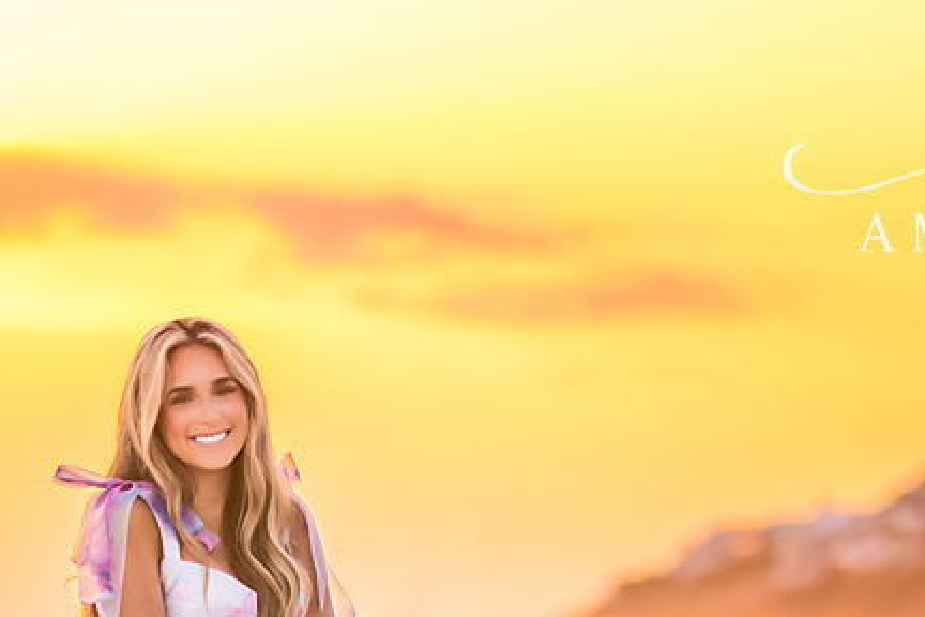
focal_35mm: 295
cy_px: 724
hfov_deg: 7.0
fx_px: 7579
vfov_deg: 4.6
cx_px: 96
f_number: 1.8
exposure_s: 1/2000
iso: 200
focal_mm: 85
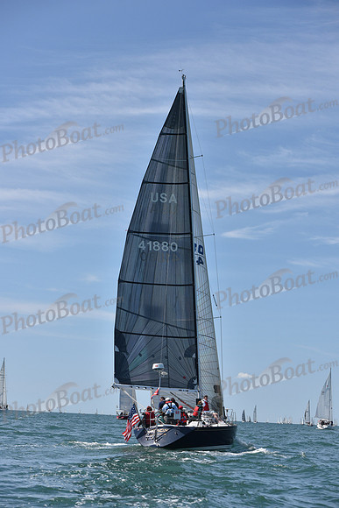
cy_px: 254
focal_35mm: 70
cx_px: 170
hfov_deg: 19.5
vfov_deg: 28.8
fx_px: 988
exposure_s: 1/800
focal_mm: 70
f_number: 6.3
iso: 320
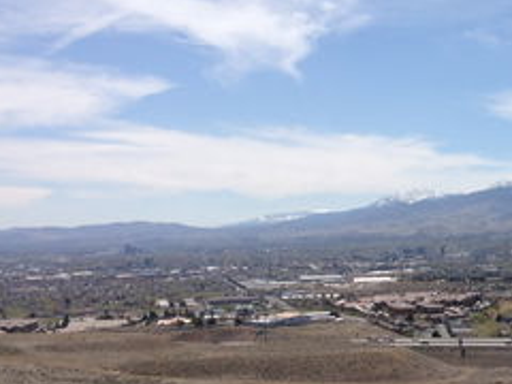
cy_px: 241
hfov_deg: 28.3
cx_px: 461
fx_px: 976
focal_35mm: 66
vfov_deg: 22.2
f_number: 2.4
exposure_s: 1/3195
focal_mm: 4.13
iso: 50
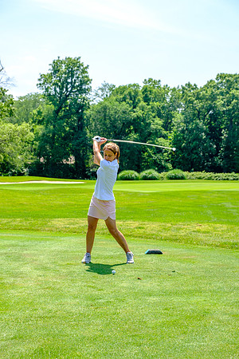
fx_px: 727
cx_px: 120
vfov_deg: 27.7
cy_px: 180
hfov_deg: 18.7
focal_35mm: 73
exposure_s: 1/250
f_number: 6.4
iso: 200
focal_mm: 48.4
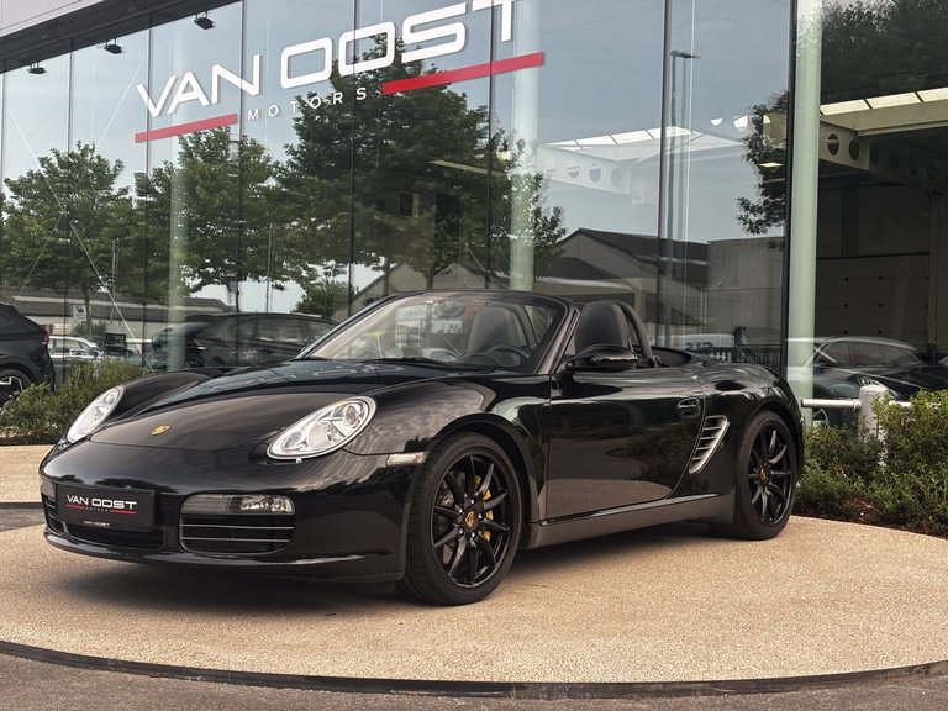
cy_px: 356
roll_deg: -1.5
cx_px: 474
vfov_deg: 28.0
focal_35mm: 52
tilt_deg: +0.9
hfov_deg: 36.8
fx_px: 1424
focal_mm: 5.96
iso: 32
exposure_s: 1/258
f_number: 1.6
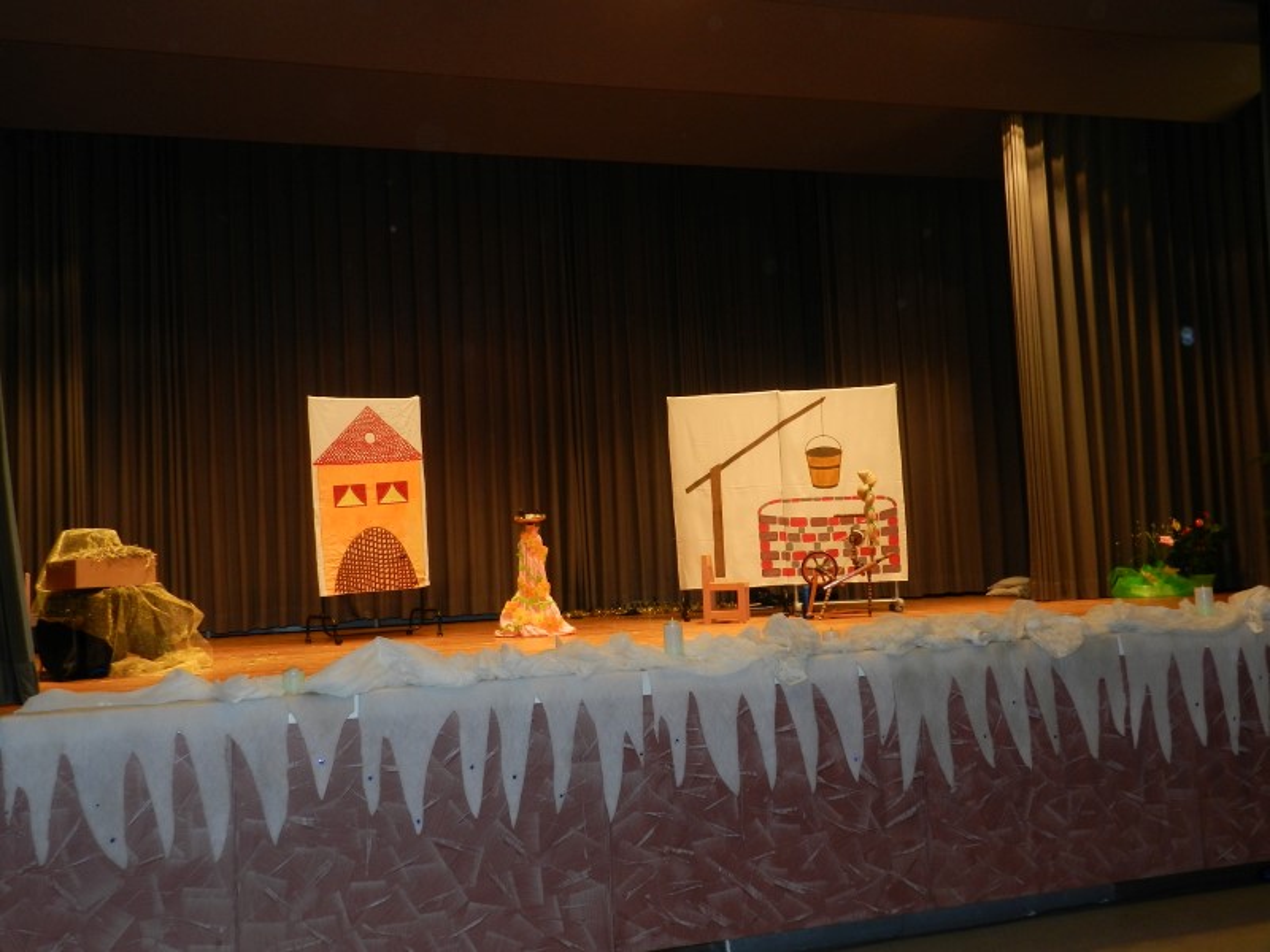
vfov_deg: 44.2
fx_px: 1174
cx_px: 635
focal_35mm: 32
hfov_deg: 56.8
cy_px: 476
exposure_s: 1/30
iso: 200
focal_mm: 5.6
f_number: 3.7
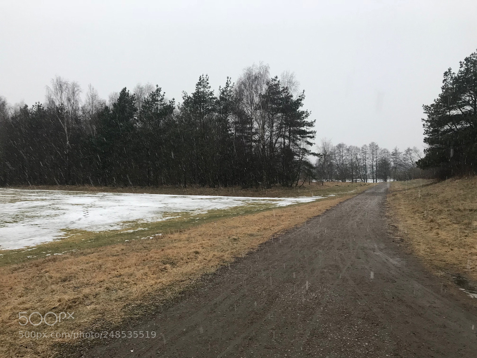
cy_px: 179
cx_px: 238
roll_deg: -0.5
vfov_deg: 49.7
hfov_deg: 63.4
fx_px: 386
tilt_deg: +0.5
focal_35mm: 28
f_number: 1.8
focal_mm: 3.99
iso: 32
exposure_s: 1/50
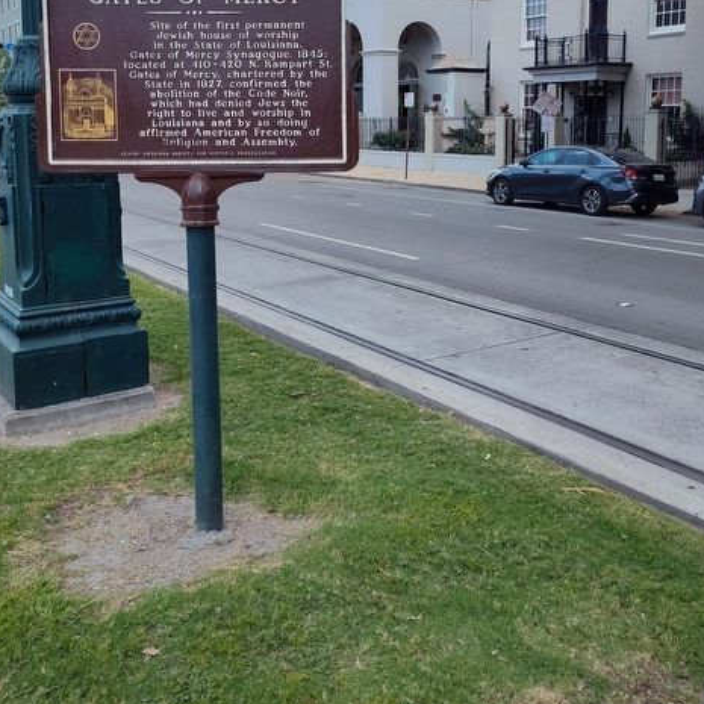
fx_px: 805
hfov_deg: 47.1
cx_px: 389
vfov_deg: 46.2
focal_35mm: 35
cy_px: 213
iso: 100
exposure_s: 1/982
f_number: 1.8
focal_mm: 5.56
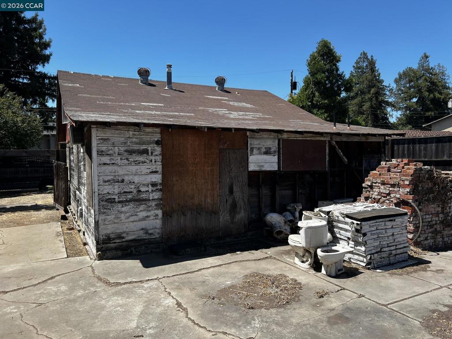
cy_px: 170
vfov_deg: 53.1
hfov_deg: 67.3
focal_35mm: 26
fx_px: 339
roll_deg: +0.9
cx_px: 226
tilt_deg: -4.1
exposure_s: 1/2695
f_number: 1.5
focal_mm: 5.7
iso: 50
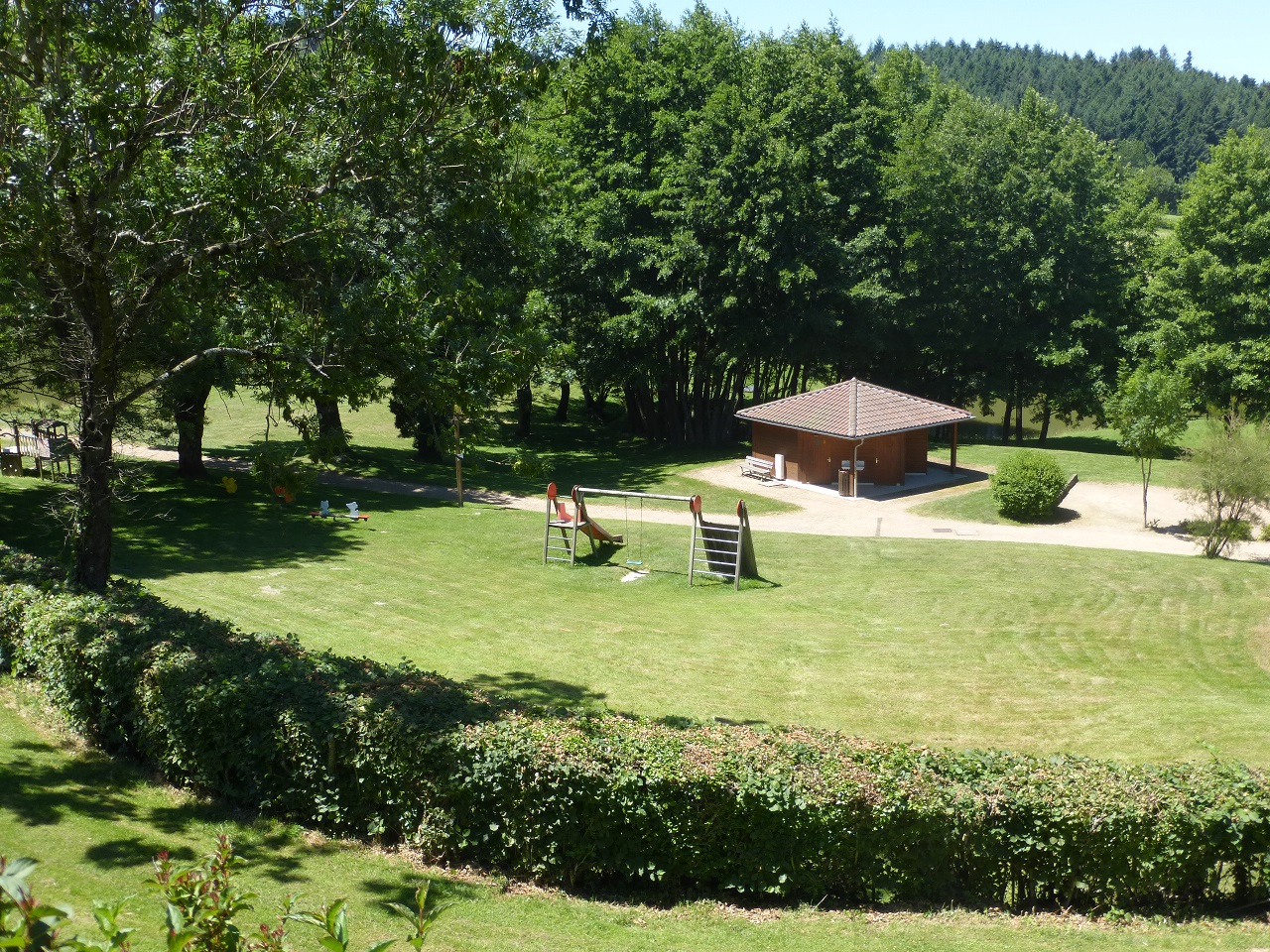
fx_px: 1284
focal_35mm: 35
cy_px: 476
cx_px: 635
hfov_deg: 52.6
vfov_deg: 40.7
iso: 100
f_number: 3.7
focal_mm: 6.1
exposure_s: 1/400
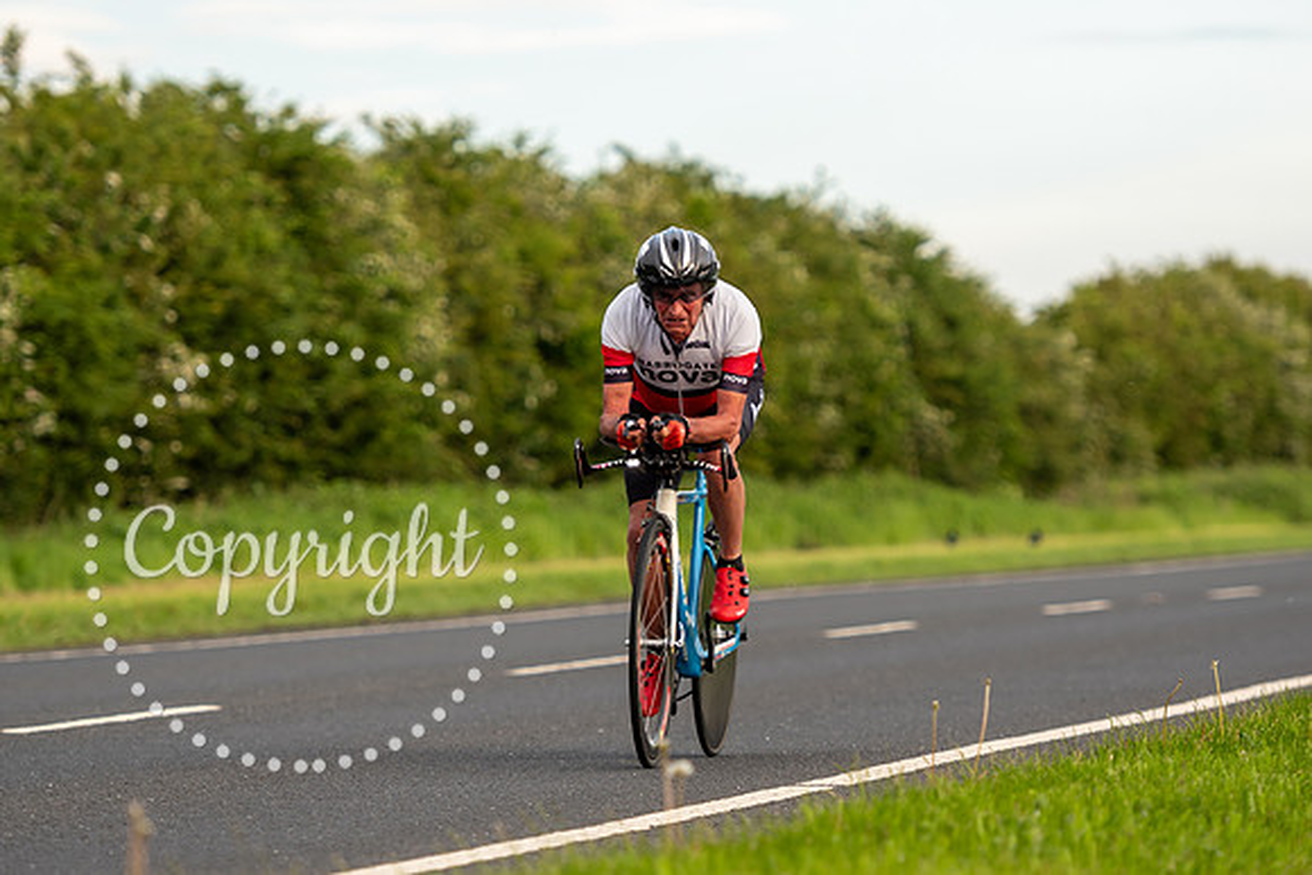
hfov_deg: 8.1
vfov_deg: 5.4
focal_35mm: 255
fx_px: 9299
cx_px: 677
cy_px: 427
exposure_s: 1/640
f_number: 3.2
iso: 100
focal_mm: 155
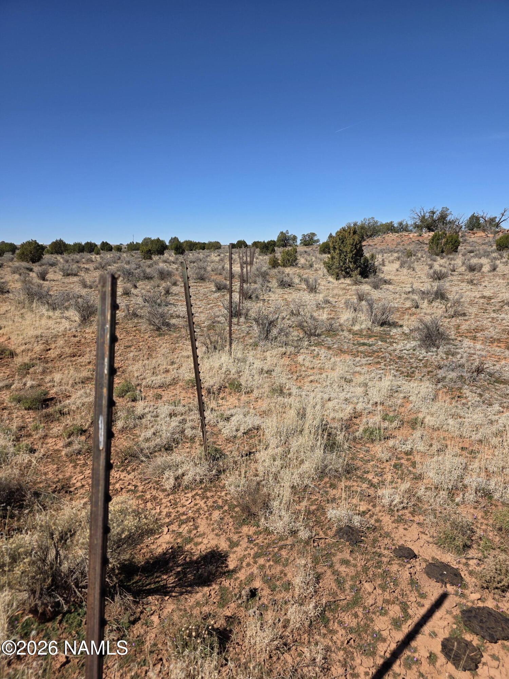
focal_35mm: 23
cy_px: 340
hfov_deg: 58.9
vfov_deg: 73.9
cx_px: 254
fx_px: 451
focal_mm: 6.3
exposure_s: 1/7626
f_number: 1.7
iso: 80
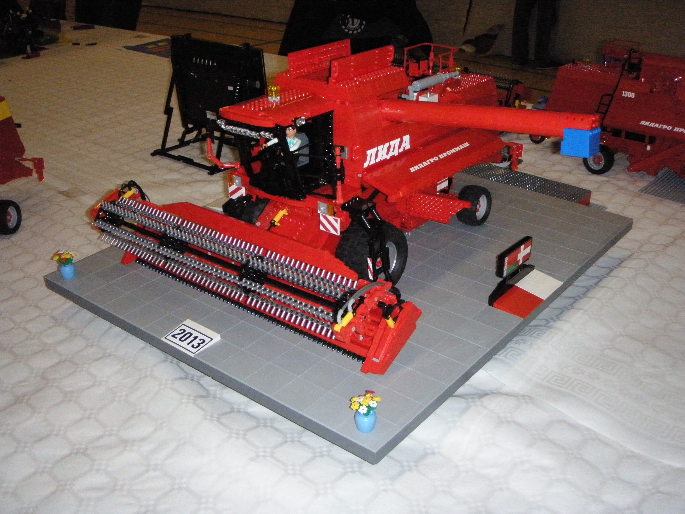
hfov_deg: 49.0
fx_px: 752
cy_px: 257
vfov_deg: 37.7
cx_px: 342
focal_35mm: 38
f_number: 3.5
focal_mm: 6.7
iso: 800
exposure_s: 1/250
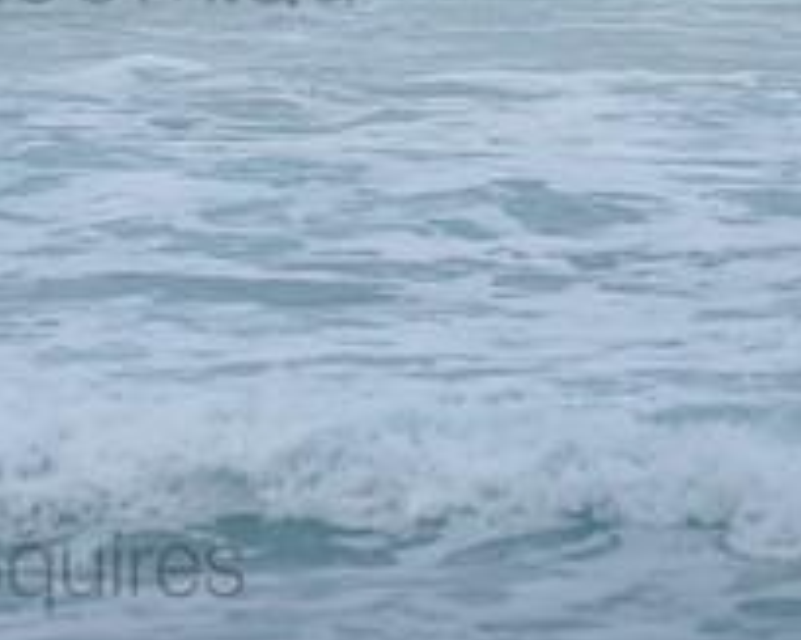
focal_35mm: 1635
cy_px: -258
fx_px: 38742
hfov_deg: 1.2
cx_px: -56
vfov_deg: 0.9
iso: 450
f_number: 5.6
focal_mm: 500
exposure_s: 1/1250
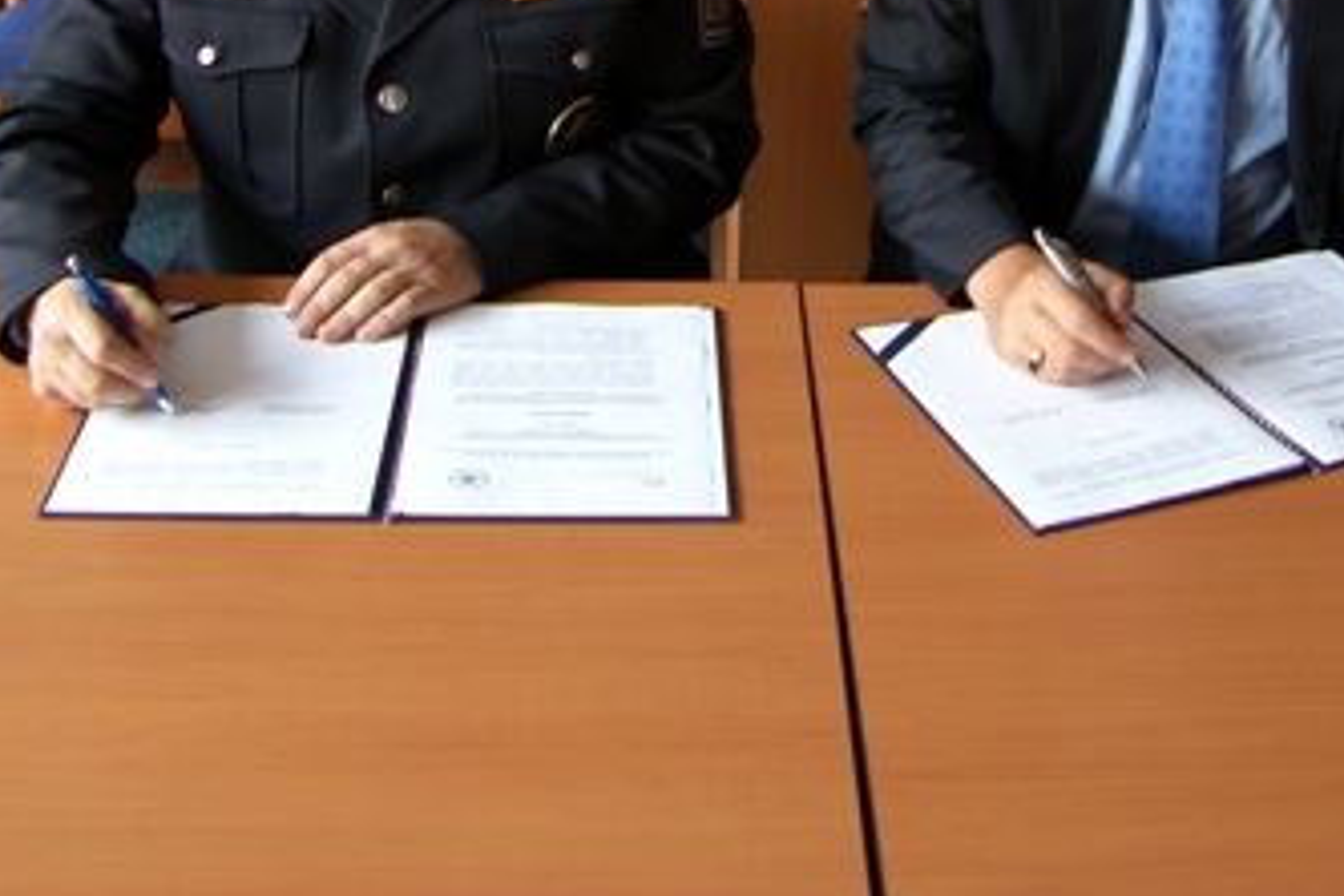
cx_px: 803
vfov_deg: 22.9
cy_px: -65
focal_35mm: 56
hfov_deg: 35.5
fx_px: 2091
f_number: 2.2
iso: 50
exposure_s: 1/30
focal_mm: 7.4
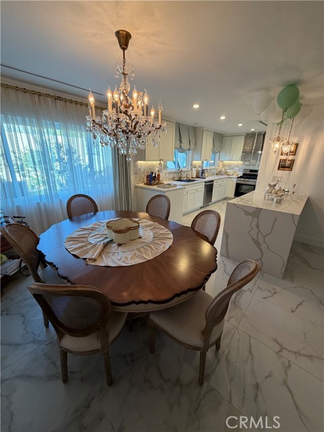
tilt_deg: -18.2
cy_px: 216
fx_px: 175
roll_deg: -1.3
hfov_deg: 85.7
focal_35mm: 14
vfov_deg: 102.1
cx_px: 162
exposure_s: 1/120
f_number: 2.2
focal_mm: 2.22
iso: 200
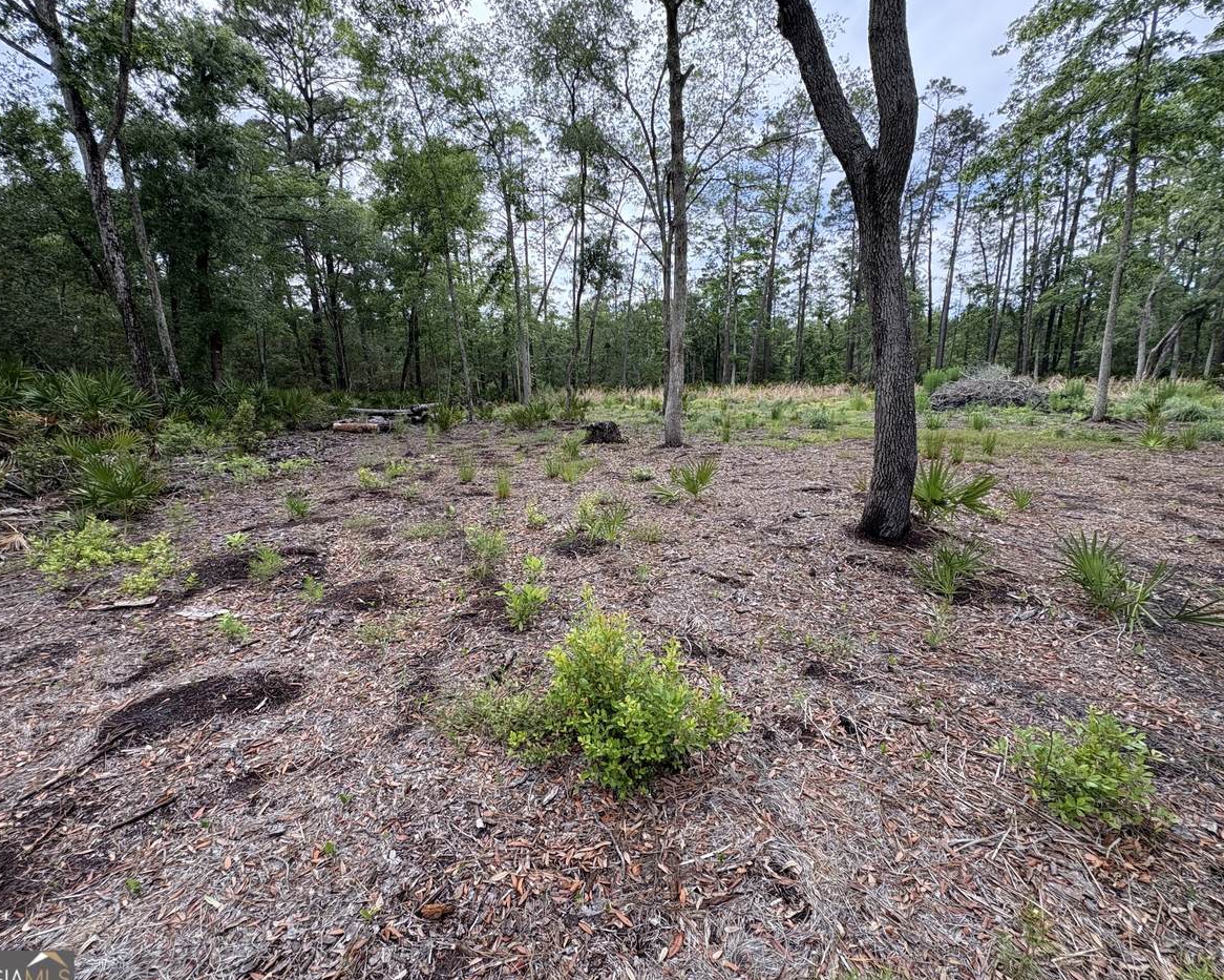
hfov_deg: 96.8
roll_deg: +1.3
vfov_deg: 84.0
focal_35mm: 15
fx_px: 543
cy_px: 497
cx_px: 595
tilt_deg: -10.7
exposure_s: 1/479
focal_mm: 2.22
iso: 64
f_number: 2.2
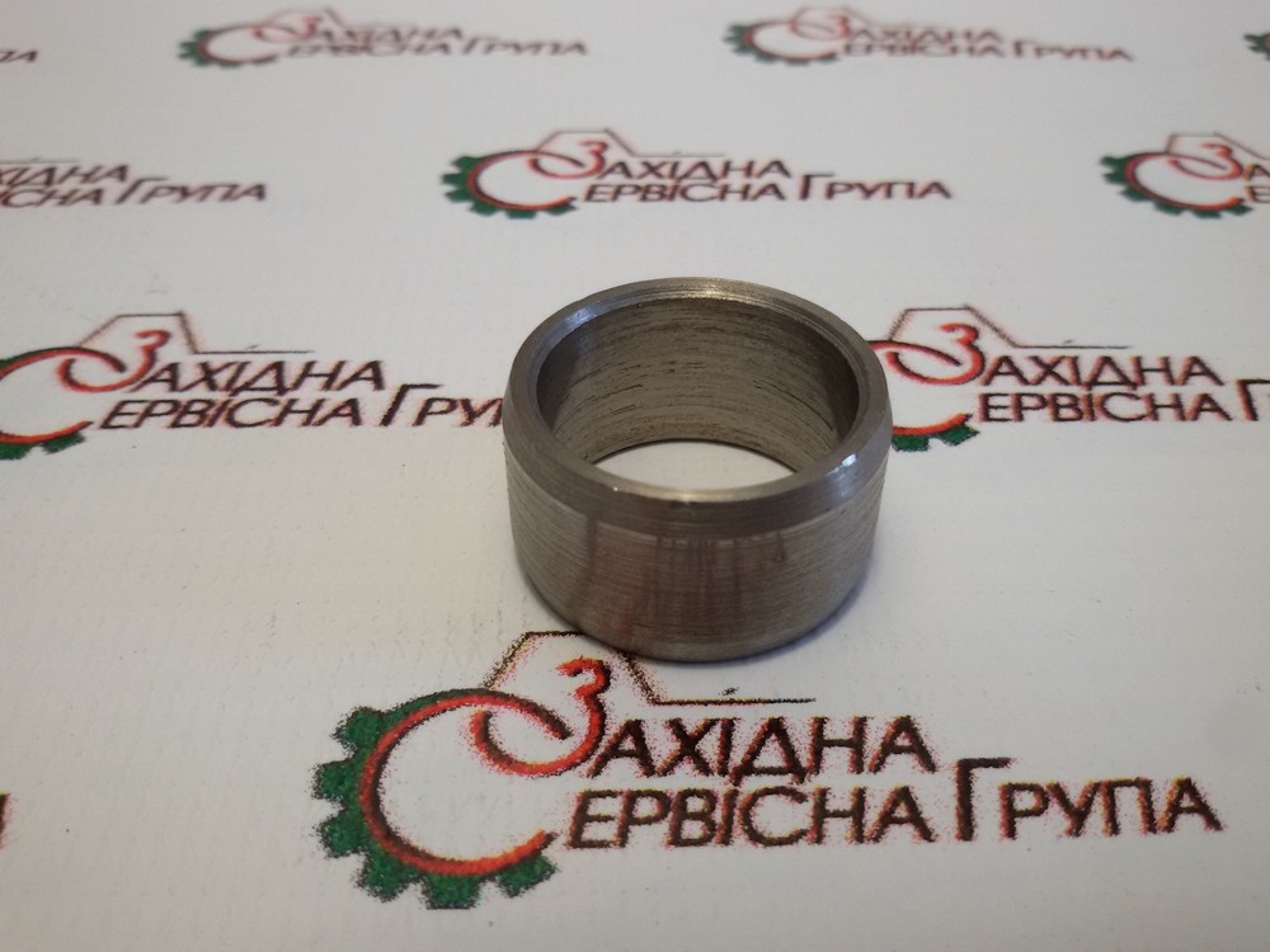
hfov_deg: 58.4
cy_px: 476
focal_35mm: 31
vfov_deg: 45.4
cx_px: 635
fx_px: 1137
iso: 50
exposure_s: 1/100
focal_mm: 2.93
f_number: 2.4
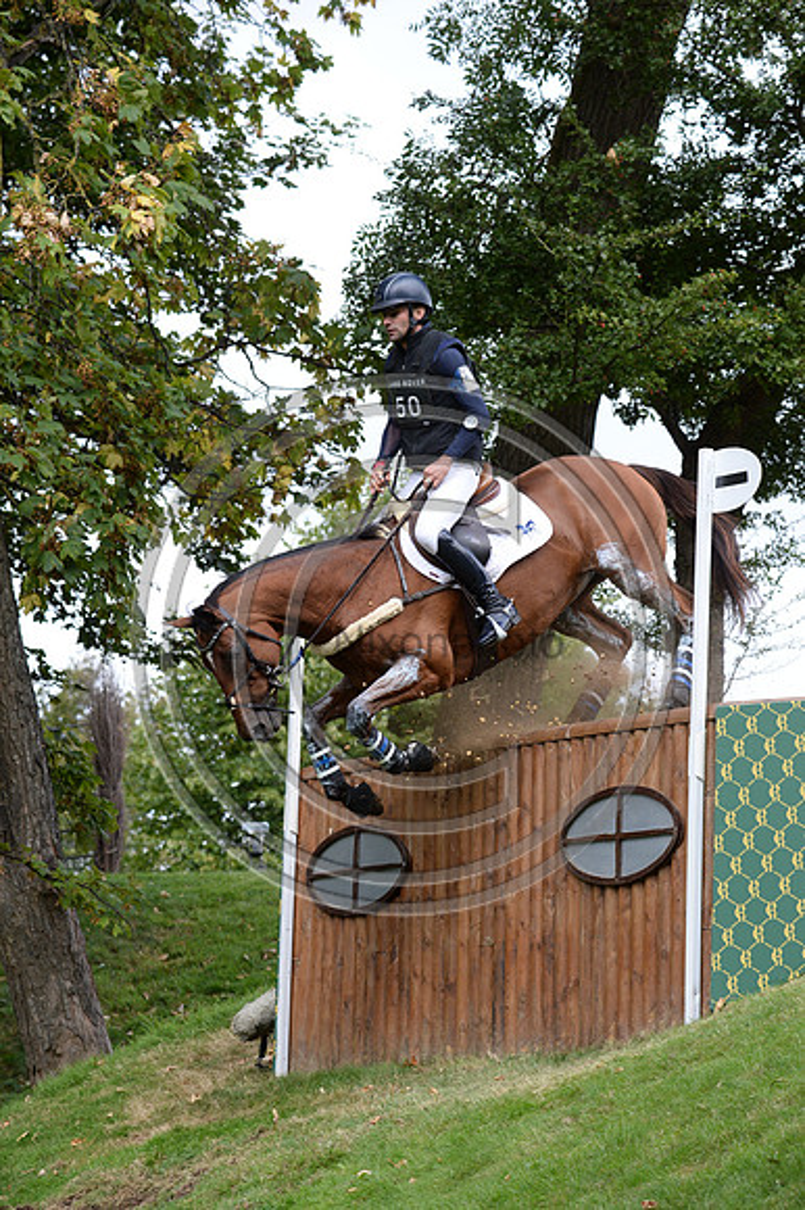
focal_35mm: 135
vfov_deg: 15.2
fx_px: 4533
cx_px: 402
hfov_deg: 10.1
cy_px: 605
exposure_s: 1/800
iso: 1000
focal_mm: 135
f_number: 6.3
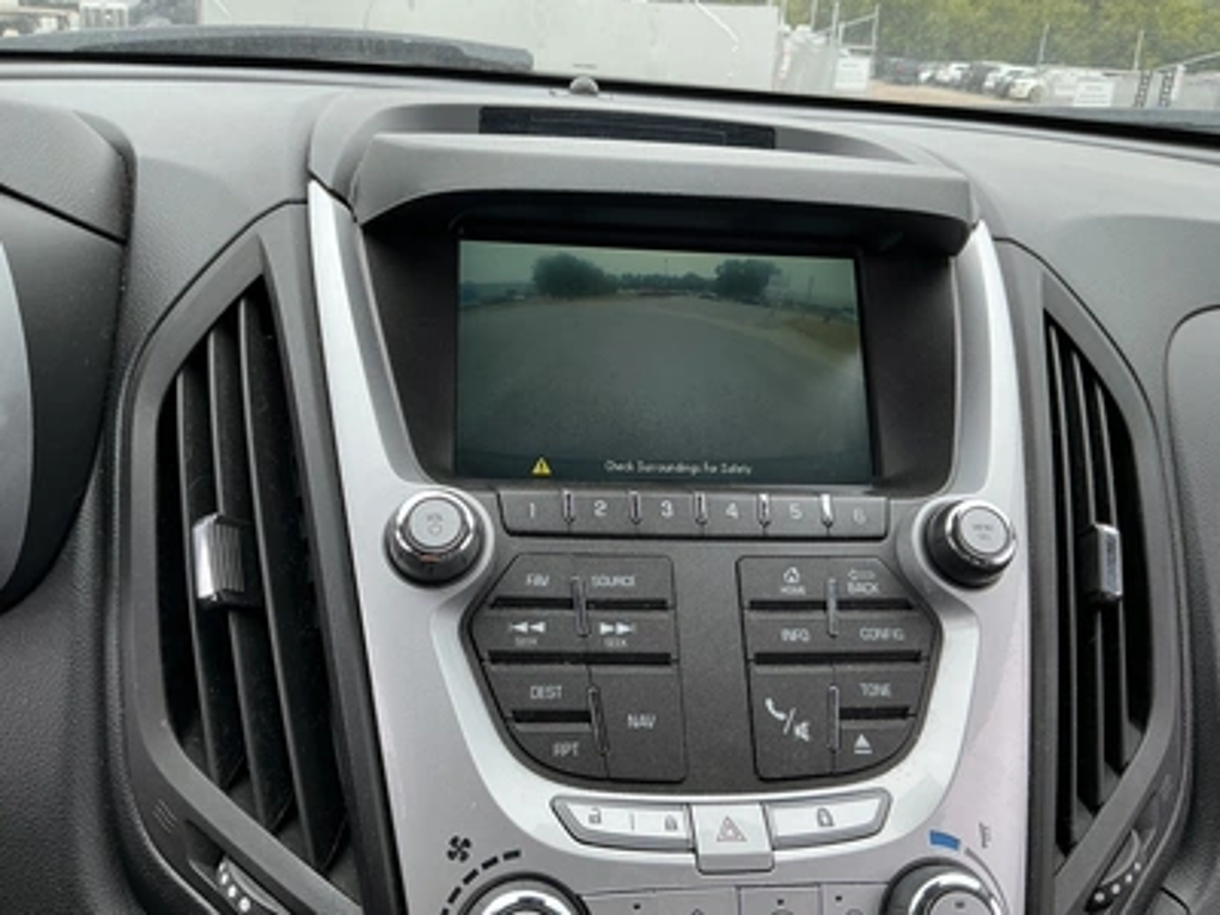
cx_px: 610
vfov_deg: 49.7
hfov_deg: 63.4
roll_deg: -4.2
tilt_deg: -22.5
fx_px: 987
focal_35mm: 28
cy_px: 458
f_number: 1.8
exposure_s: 1/235
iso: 20
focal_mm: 3
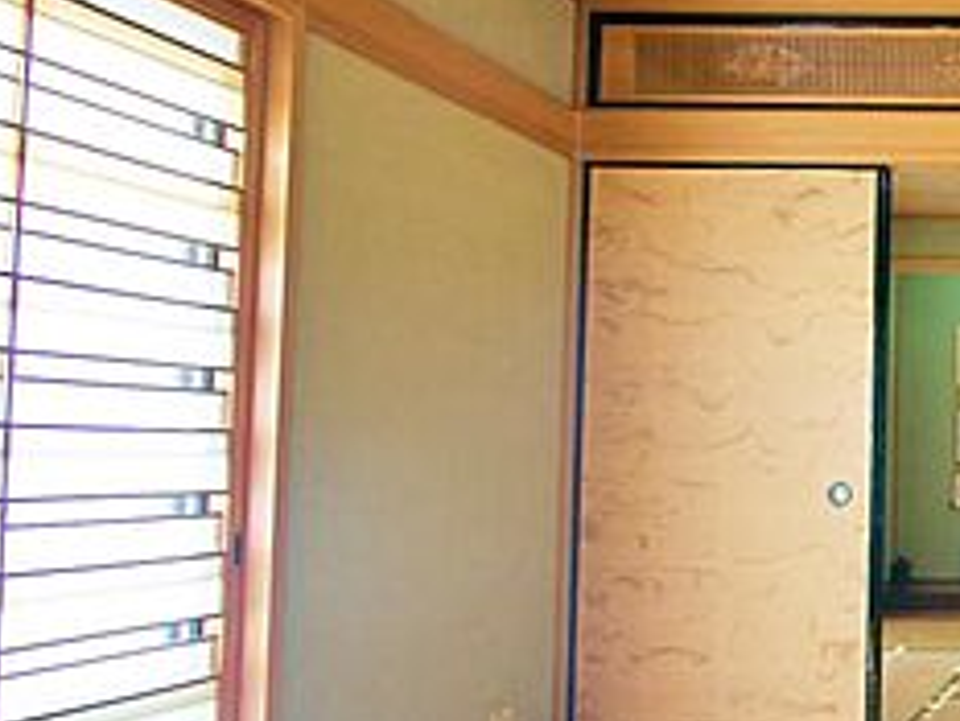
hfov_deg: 37.4
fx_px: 999
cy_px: 420
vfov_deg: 39.6
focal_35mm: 36
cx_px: 1178
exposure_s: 1/60
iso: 320
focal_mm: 7
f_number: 4
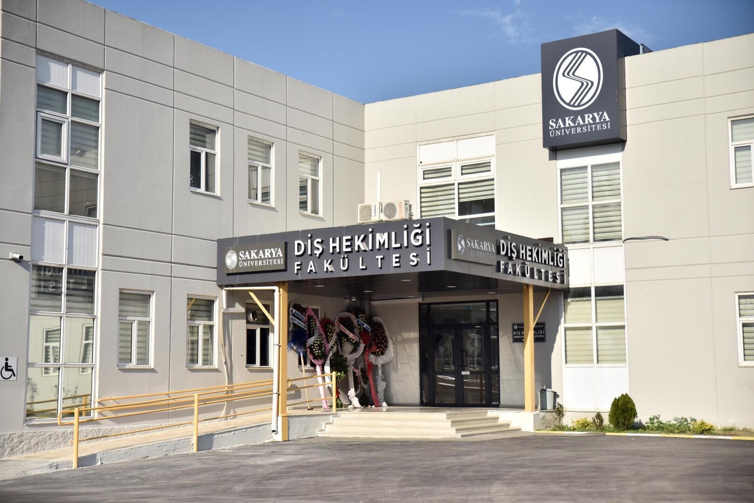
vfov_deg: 26.0
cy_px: 252
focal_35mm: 52
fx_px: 1089
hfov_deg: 38.2
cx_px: 377
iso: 320
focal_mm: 52
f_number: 3.5
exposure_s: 1/8000
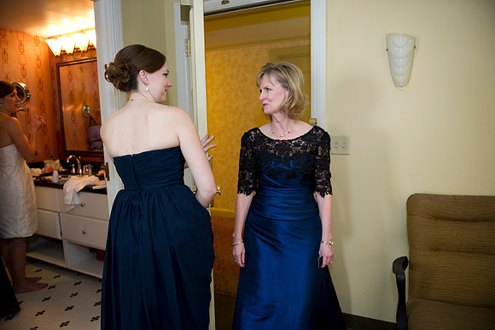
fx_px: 330
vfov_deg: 53.1
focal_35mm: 24
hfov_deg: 73.8
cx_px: 248
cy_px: 165
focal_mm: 24
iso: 640
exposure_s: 1/125
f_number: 2.8
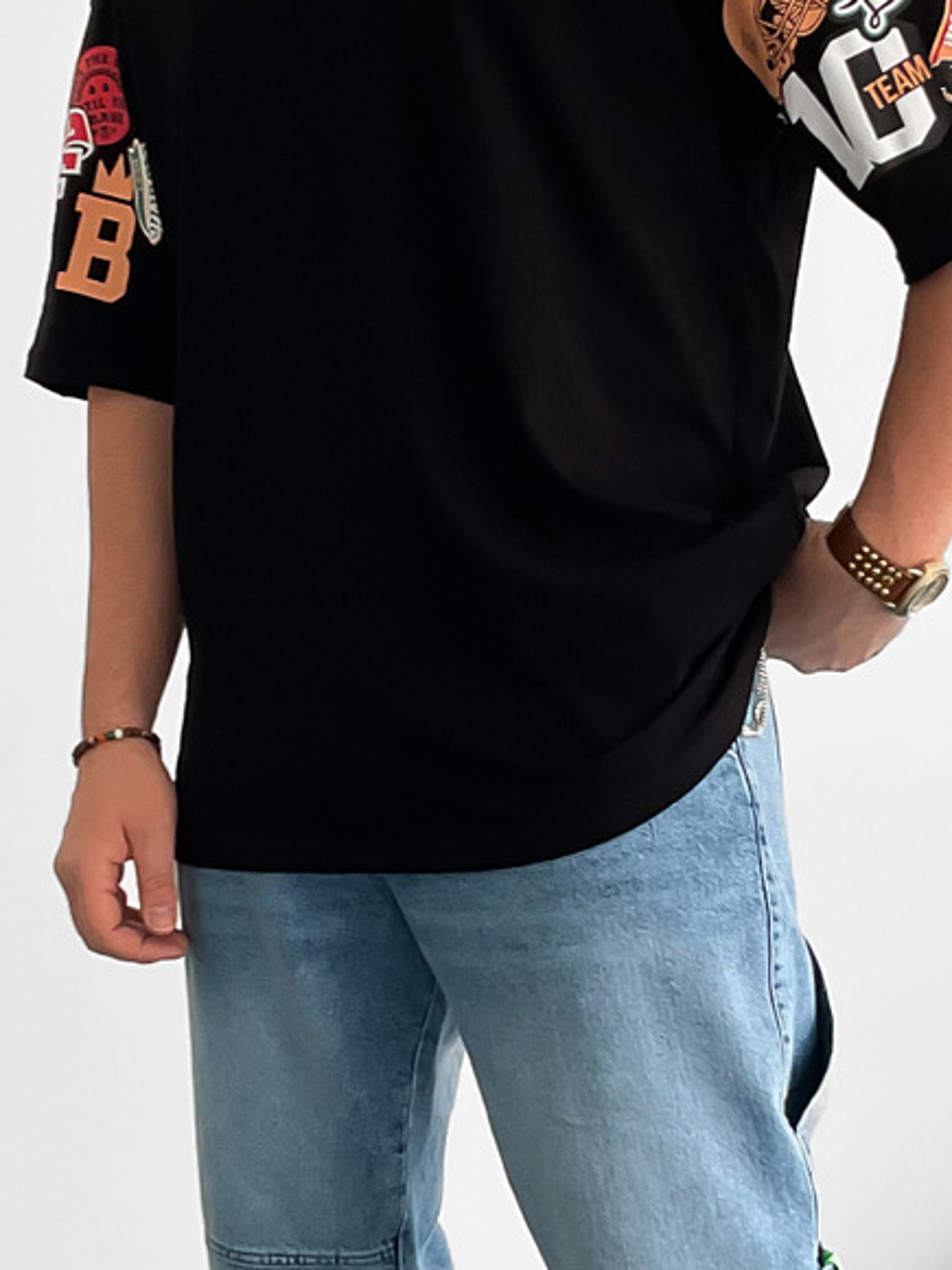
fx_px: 2934
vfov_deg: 24.4
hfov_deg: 18.4
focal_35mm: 80
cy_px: 644
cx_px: 477
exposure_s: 1/120
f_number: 1.8
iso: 40
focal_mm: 3
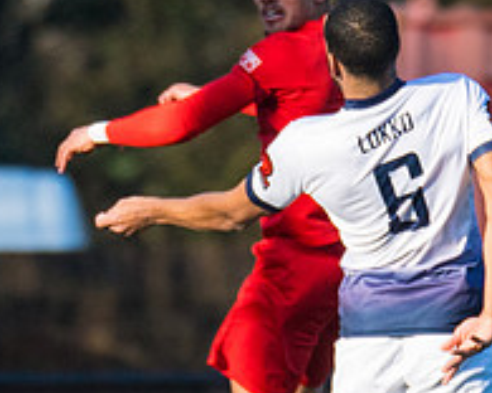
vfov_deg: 0.9
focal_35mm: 1737
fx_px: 25293
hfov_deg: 1.1
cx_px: 251
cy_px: 306
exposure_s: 1/3200
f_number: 4
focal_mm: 330
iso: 400
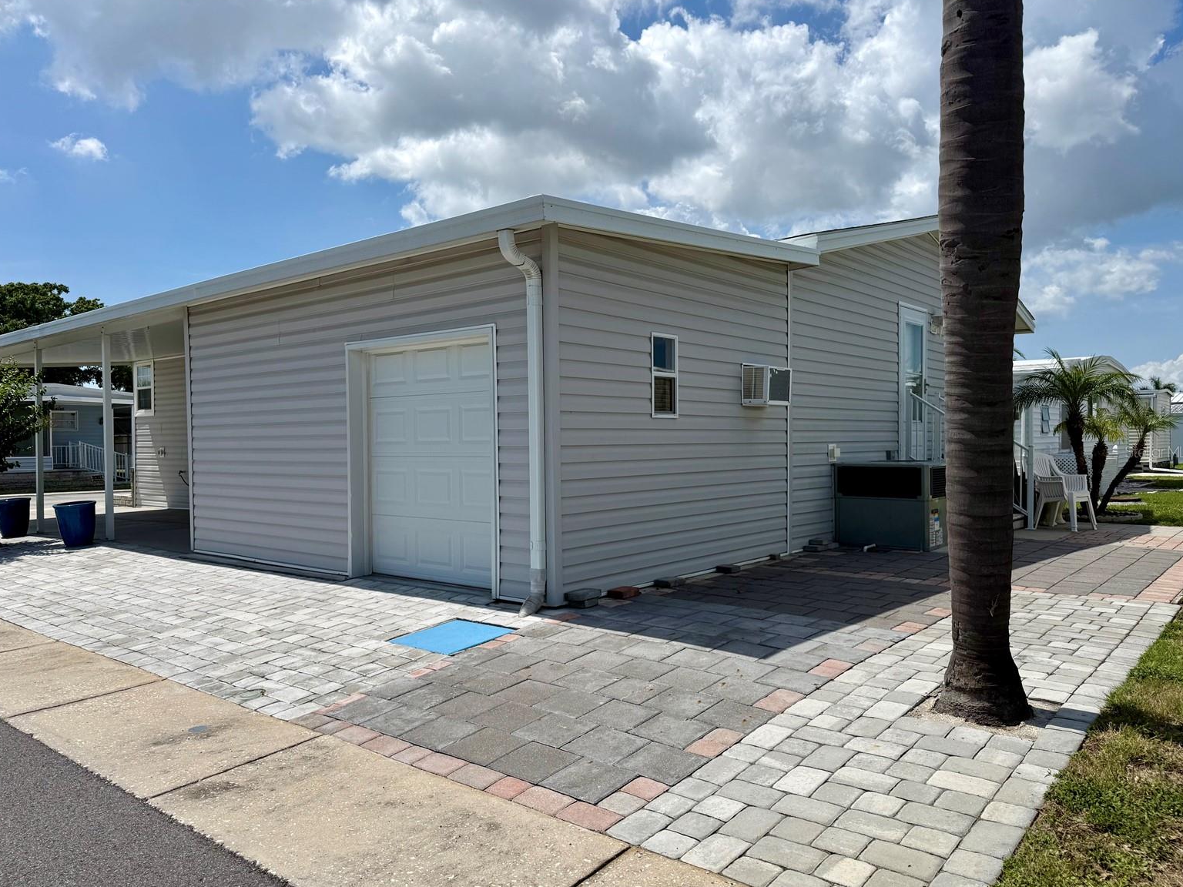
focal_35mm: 25
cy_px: 451
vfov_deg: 54.9
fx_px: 854
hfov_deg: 69.4
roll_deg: +0.8
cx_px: 581
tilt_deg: -0.3
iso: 80
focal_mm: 6.76
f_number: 1.78
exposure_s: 1/10309
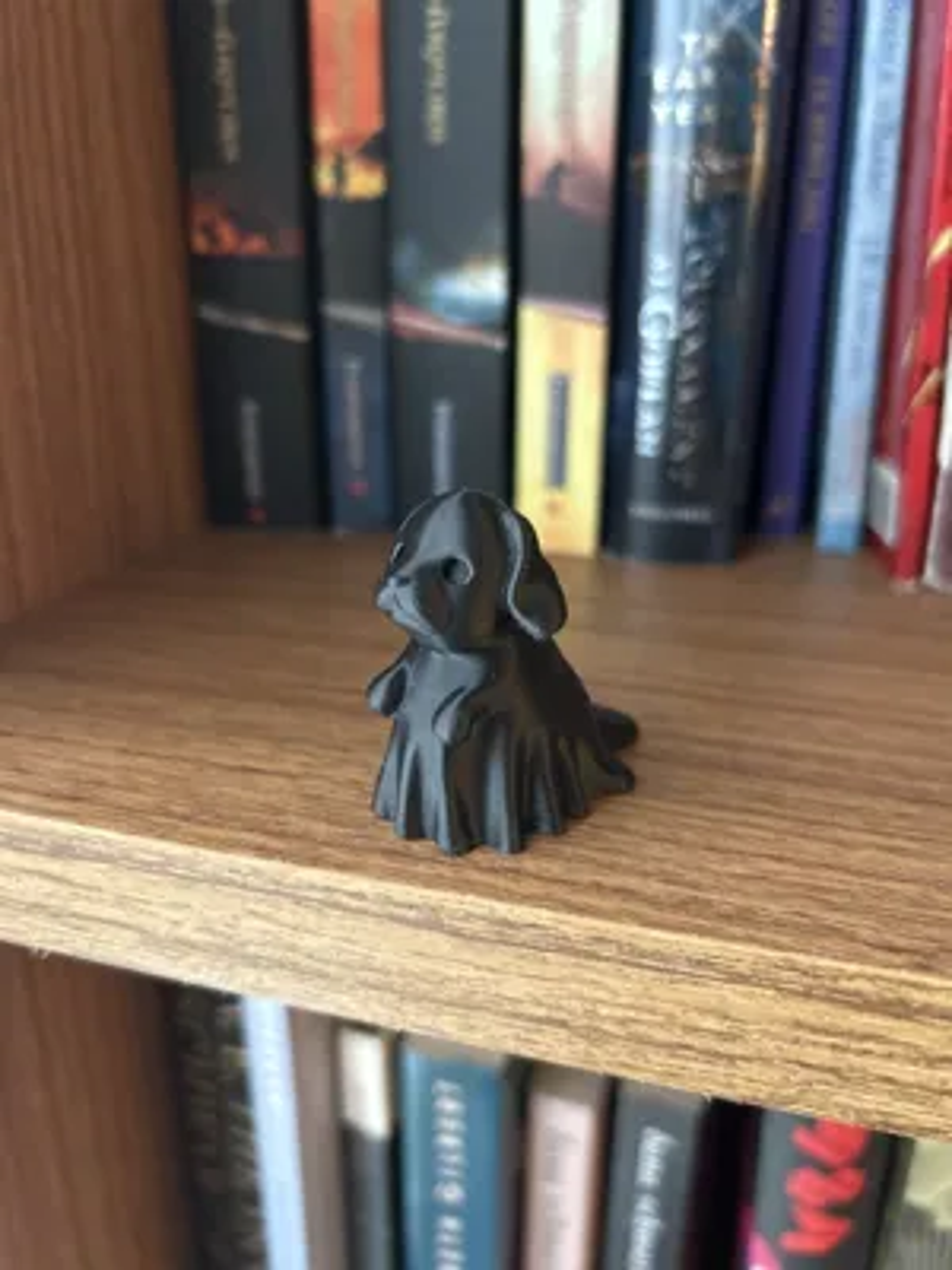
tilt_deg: -20.4
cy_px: 635
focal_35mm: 26
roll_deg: -0.3
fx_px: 953
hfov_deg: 53.1
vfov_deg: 67.3
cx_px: 476
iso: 500
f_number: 1.5
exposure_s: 1/40
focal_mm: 5.7
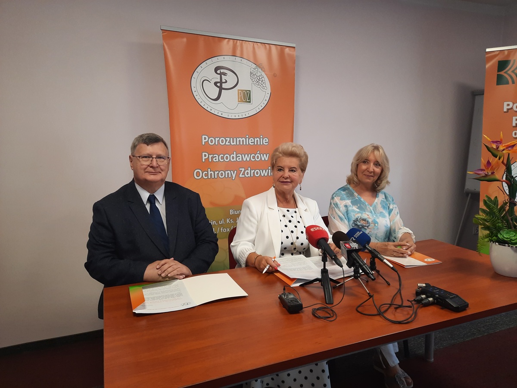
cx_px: 258
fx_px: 373
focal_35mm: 25
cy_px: 194
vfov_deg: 54.9
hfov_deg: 69.4
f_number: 2
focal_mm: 4.6
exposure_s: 1/50
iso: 125
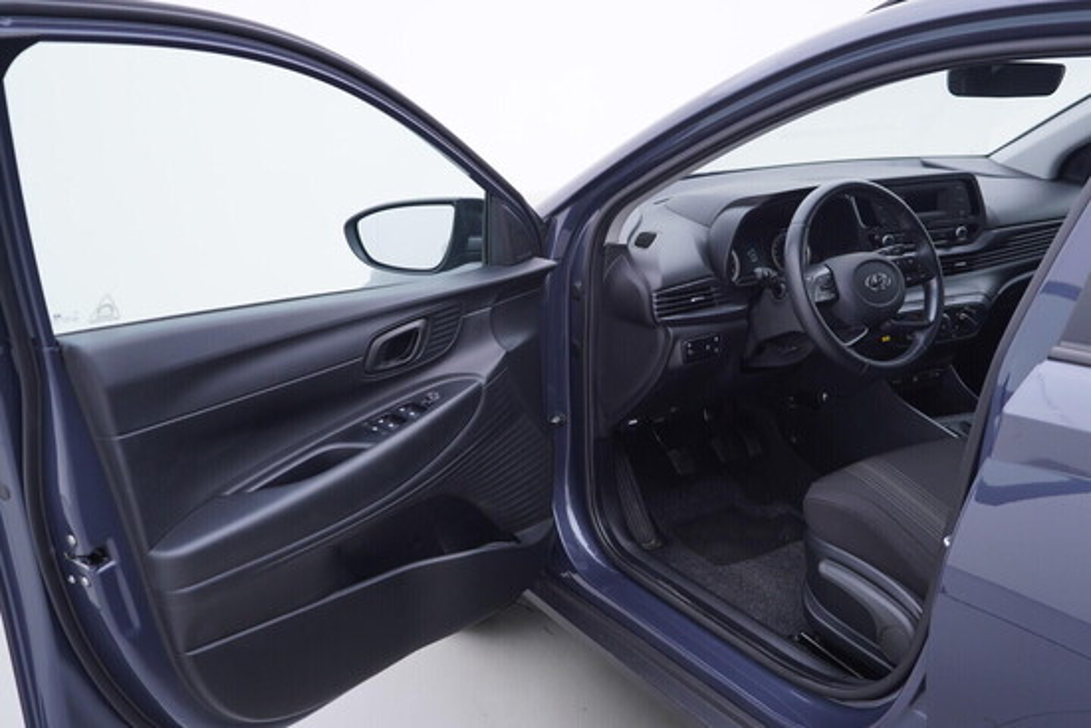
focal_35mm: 36
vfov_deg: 36.9
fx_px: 1091
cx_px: 546
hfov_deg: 53.1
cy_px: 364
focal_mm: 24
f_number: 3.2
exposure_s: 1/50
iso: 125
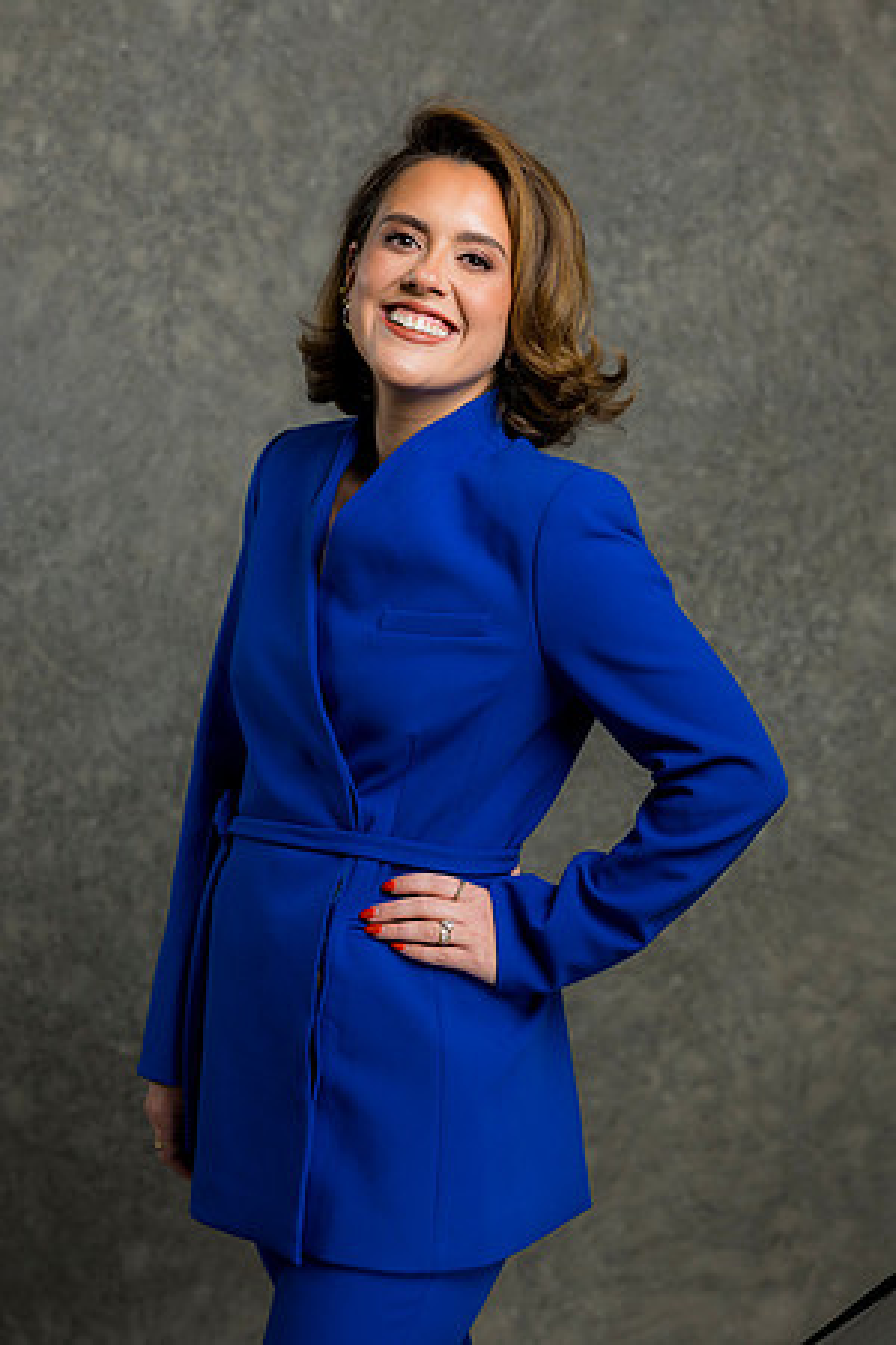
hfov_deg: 16.1
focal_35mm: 85
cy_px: 672
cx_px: 448
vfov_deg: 23.9
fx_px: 3173
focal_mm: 85
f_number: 5
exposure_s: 1/200
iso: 125
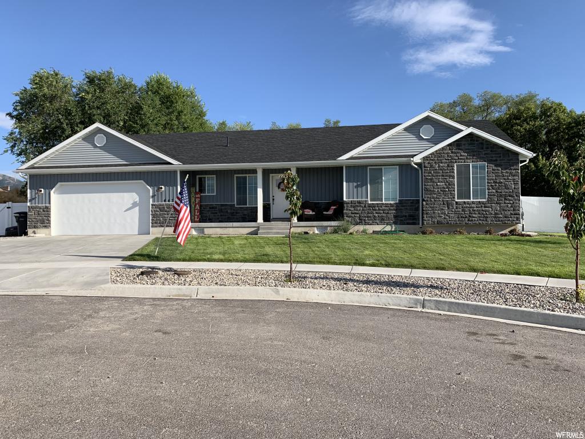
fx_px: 439
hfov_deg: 67.3
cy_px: 220
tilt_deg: +0.9
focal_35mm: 26
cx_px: 292
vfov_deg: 53.1
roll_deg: +0.6
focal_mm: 4.25
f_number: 1.8
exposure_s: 1/2033
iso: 25
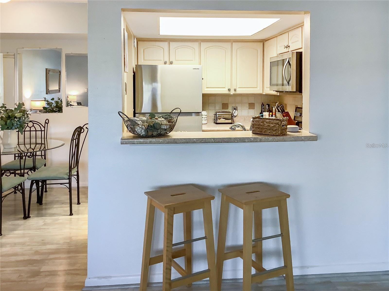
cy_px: 146
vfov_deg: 45.4
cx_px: 194
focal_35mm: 31
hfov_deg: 58.4
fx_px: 348
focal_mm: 3.3
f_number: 2.4
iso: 125
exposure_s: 1/60
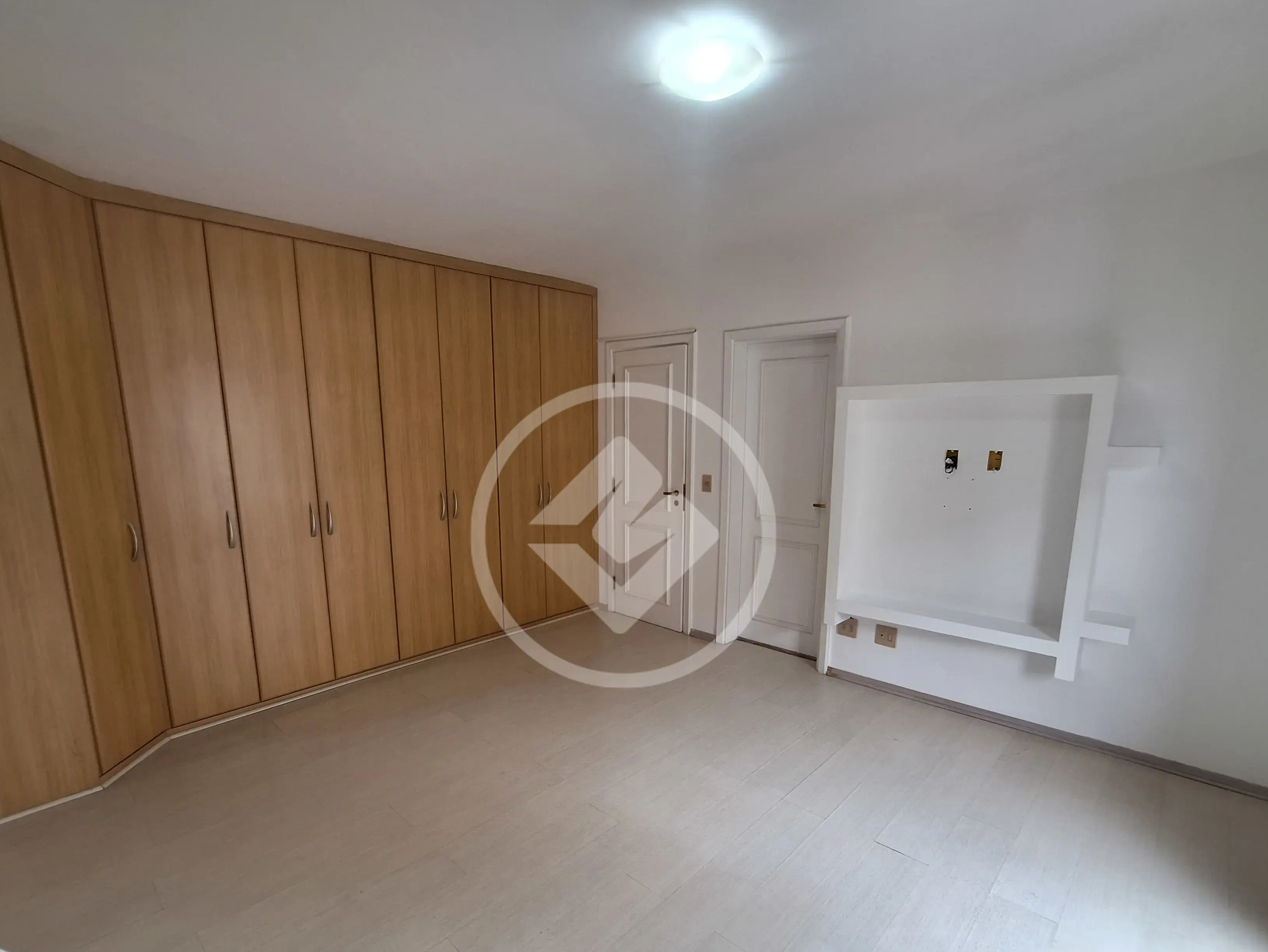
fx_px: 586
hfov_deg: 94.5
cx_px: 623
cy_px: 535
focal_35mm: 16
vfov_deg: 77.8
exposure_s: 1/40
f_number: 2.2
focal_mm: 1.74
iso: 64
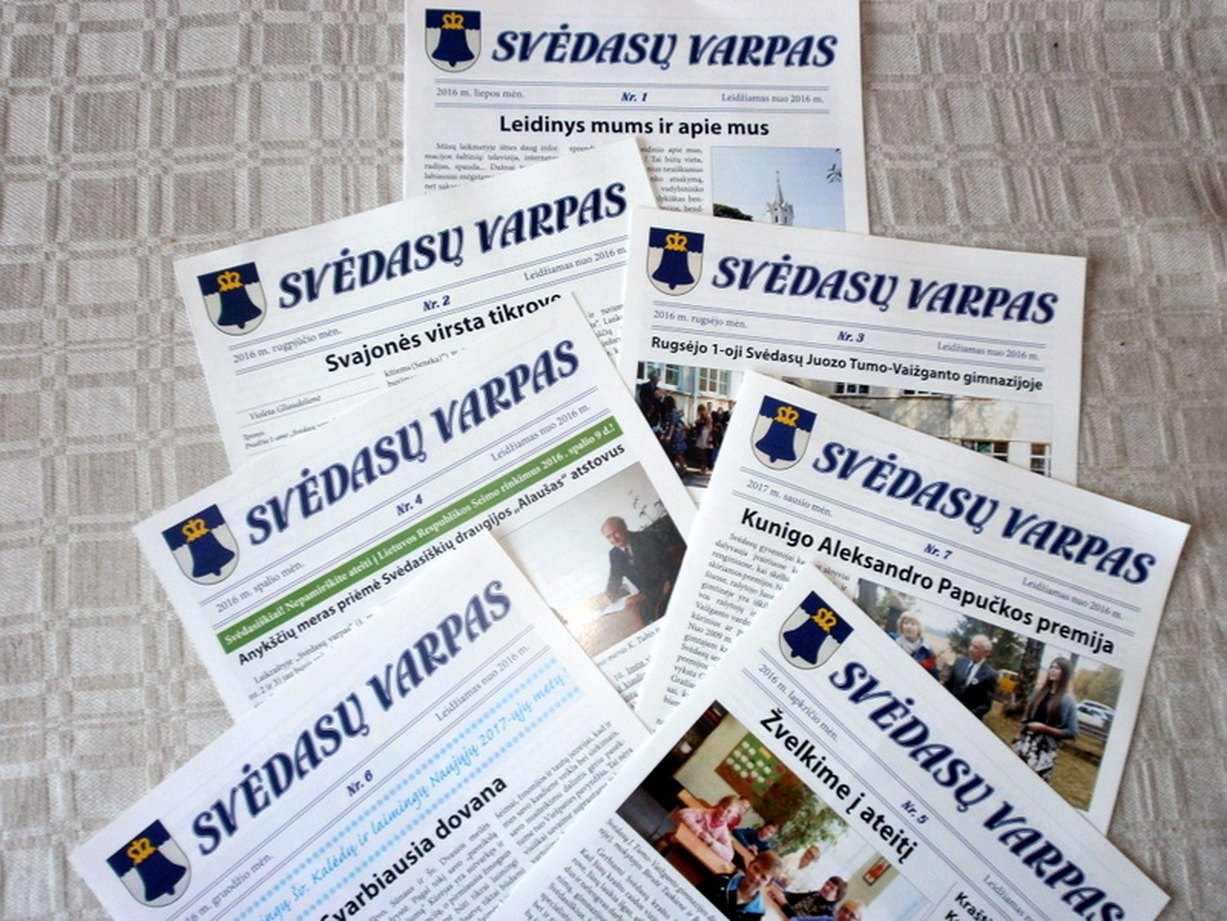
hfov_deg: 56.8
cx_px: 614
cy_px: 460
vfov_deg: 44.2
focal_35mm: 32
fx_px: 1134
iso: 125
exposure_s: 1/30
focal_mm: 5.8
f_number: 3.1
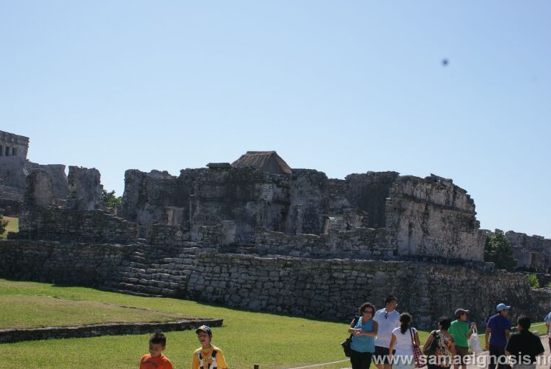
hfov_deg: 36.5
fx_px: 835
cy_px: 178
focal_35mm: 55
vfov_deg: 24.9
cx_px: 278
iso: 100
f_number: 13
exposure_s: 1/125
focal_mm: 35
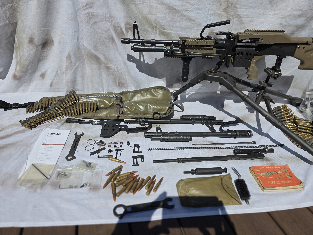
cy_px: 118
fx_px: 208
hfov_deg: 73.9
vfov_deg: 58.9
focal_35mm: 23
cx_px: 156
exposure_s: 1/10000
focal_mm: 6.3
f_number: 1.7
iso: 50
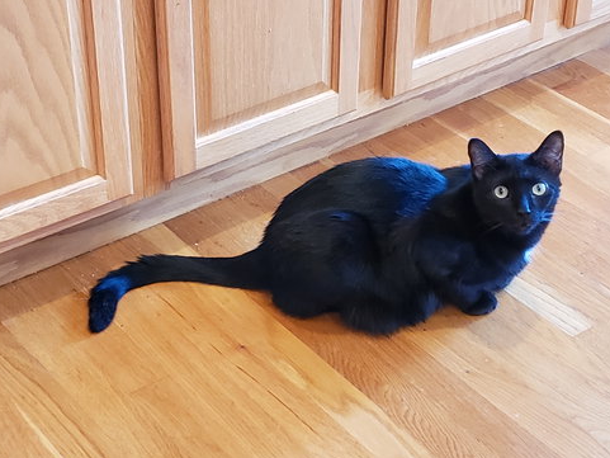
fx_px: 476
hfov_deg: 65.3
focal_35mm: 27
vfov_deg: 51.4
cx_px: 306
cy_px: 225
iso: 320
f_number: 1.5
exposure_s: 1/40
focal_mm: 4.3
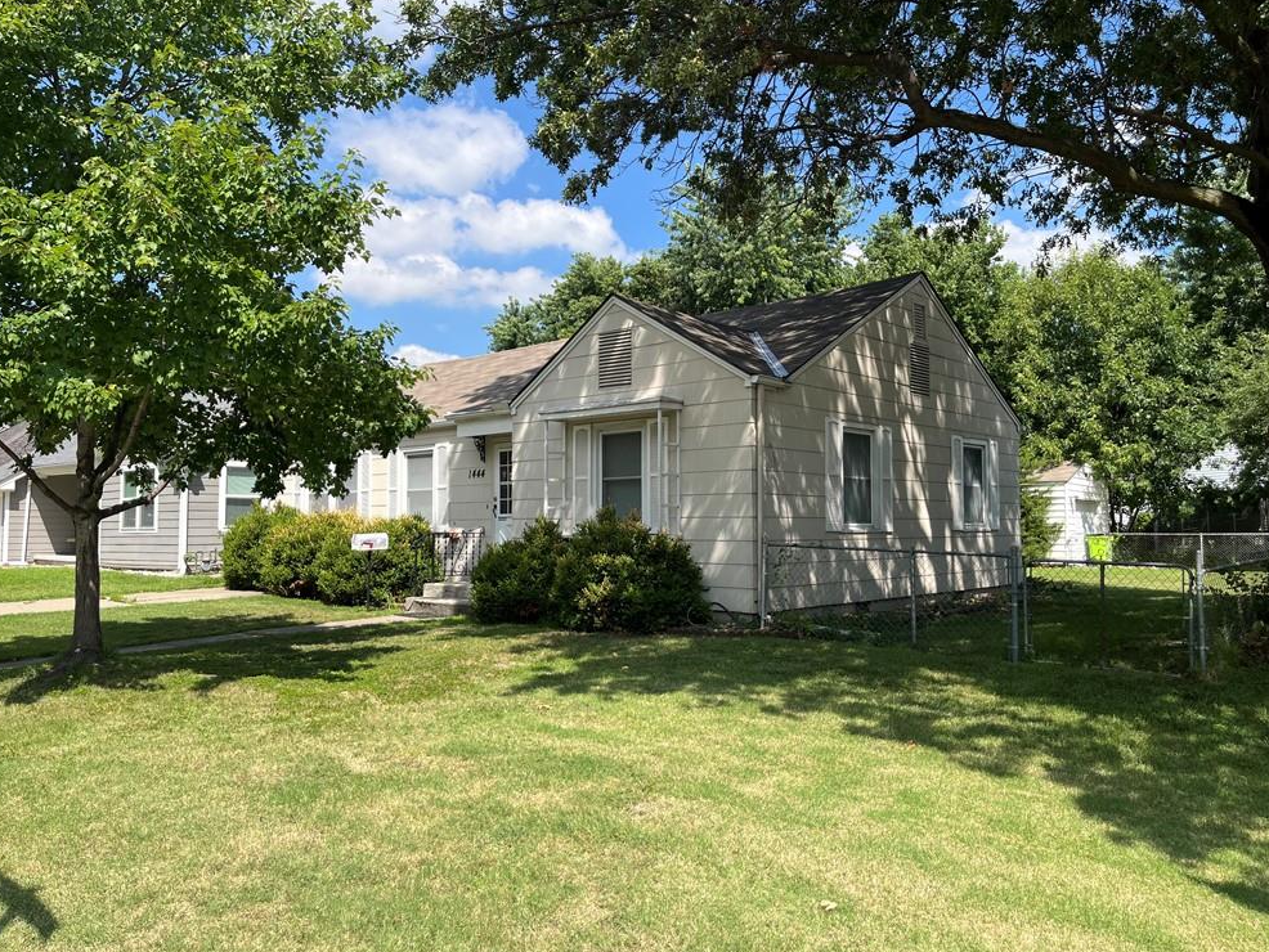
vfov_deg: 51.4
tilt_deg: +3.5
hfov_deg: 65.3
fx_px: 990
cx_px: 641
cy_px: 467
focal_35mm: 27
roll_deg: +0.1
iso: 50
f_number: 1.6
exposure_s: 1/2268
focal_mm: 5.1
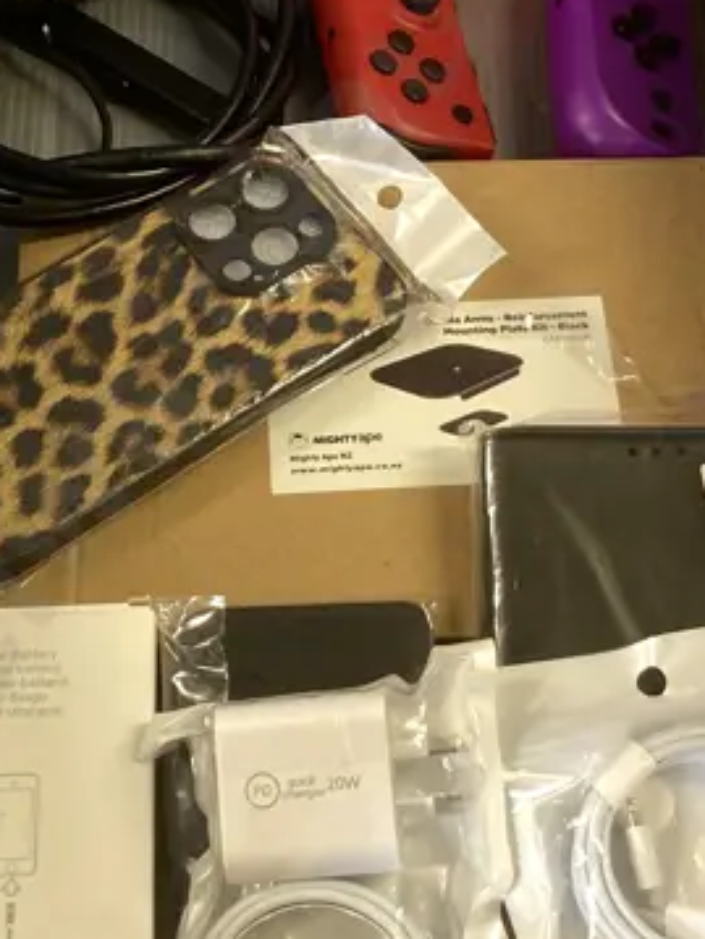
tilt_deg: -53.4
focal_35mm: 80
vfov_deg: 24.1
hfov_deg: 18.4
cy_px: 233
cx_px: 280
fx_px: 2170
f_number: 1.8
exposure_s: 1/50
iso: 80
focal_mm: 3.99
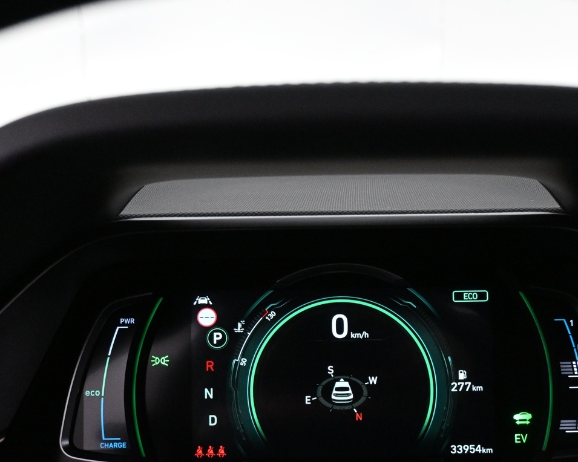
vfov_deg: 33.6
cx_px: 324
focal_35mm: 44
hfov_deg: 41.8
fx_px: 756
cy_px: 317
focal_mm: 18.5
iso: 4000
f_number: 3.8
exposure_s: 1/125
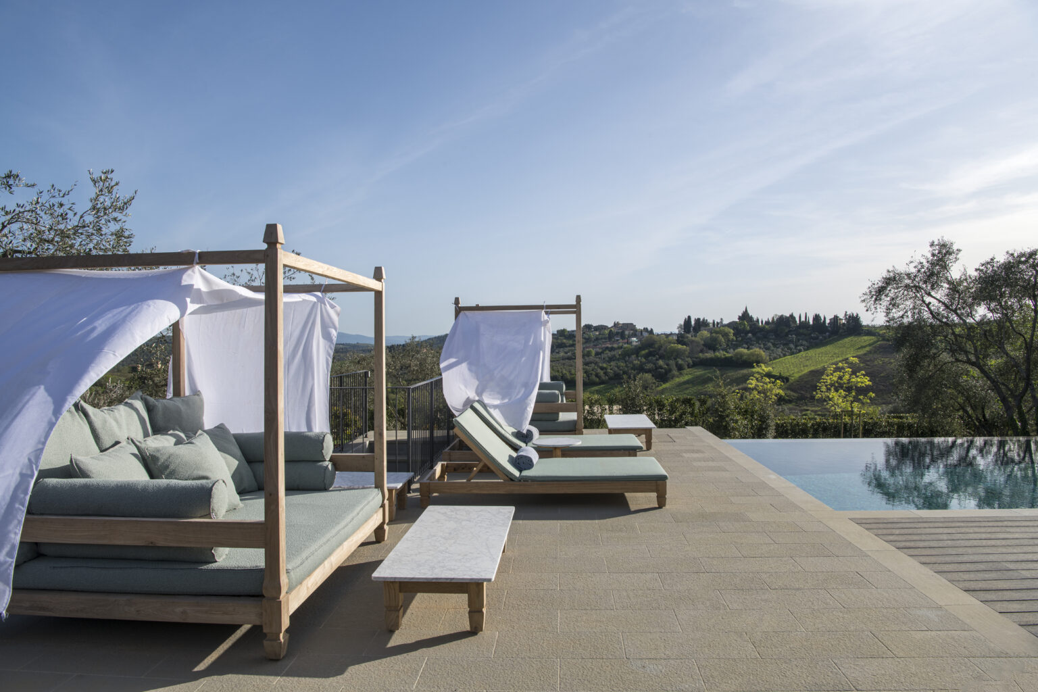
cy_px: 346
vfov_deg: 53.1
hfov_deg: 73.7
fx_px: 692
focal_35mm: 24
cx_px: 519
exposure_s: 1/160
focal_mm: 24
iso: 125
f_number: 14
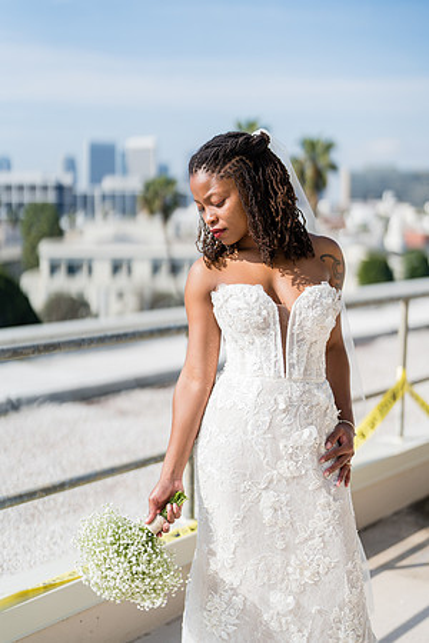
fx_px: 894
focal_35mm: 50
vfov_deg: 39.6
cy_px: 322
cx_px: 214
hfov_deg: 27.0
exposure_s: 1/6400
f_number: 1.2
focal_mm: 50
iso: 100
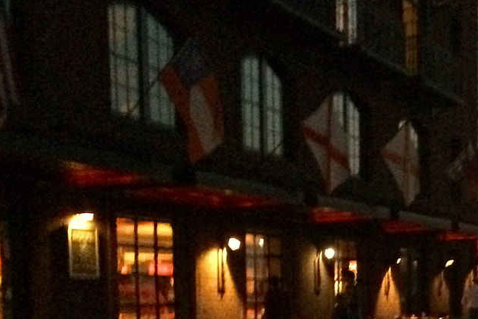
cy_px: 388
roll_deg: +3.2
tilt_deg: -3.8
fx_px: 1023
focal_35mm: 77
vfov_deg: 16.9
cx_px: 431
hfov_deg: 25.5
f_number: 2.2
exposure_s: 1/17
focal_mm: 4.15
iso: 800
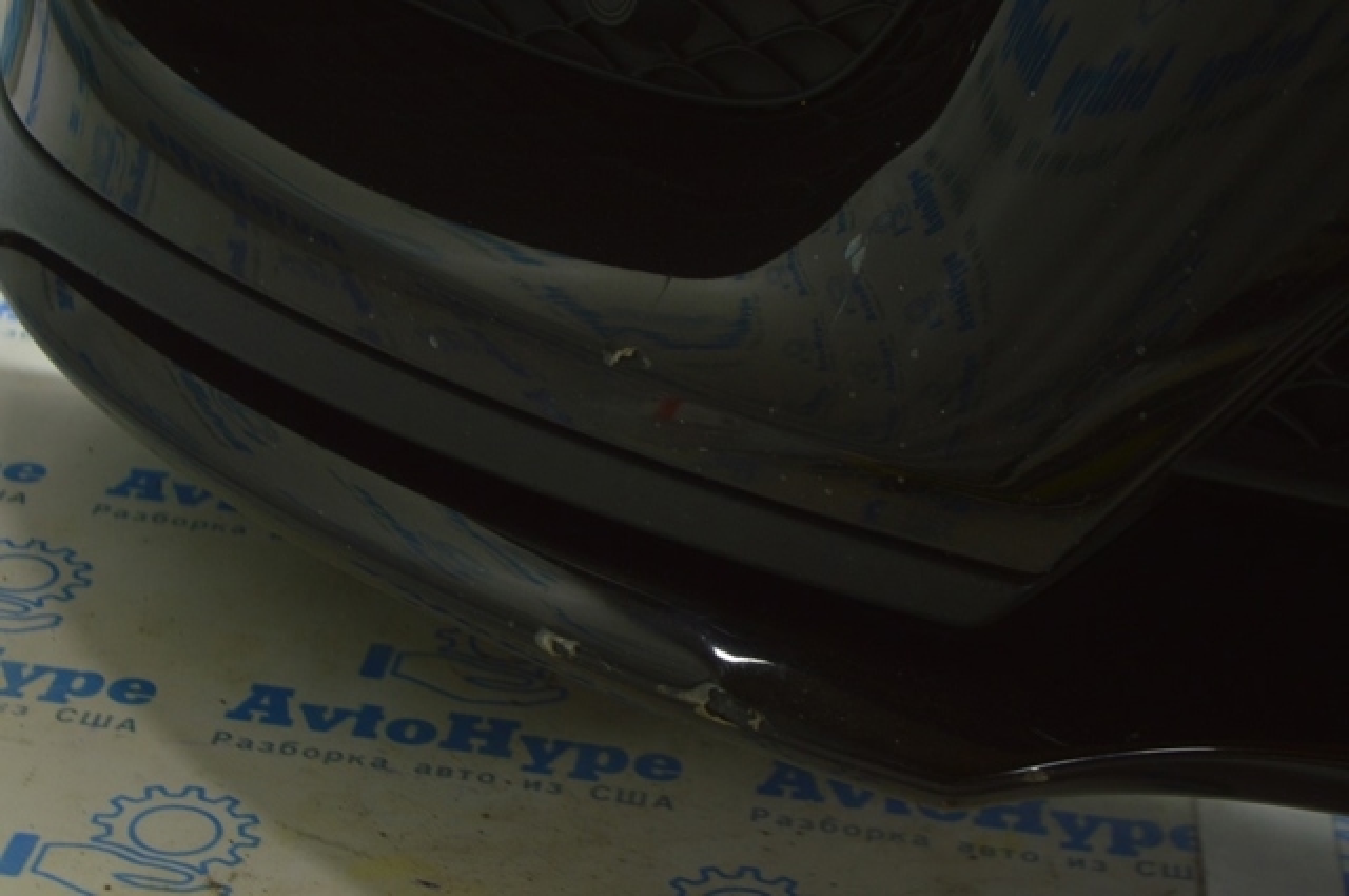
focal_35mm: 82
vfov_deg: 16.5
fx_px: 3088
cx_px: 674
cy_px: 448
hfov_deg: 24.6
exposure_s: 1/20
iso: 400
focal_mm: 55
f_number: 5.6
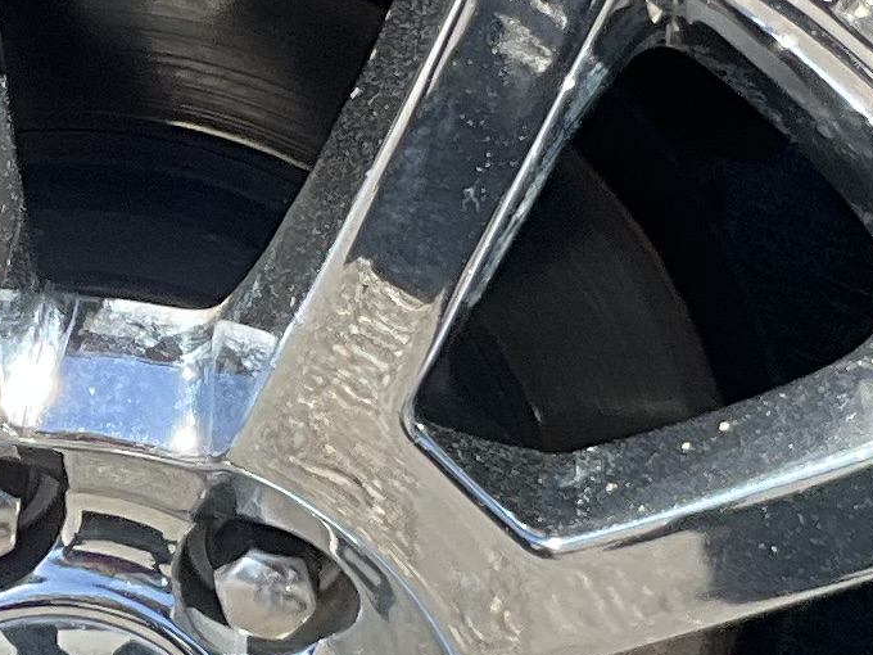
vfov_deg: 8.6
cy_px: 416
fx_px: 4338
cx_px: 131
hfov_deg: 11.4
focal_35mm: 172
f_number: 1.8
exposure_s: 1/461
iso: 25
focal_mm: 3
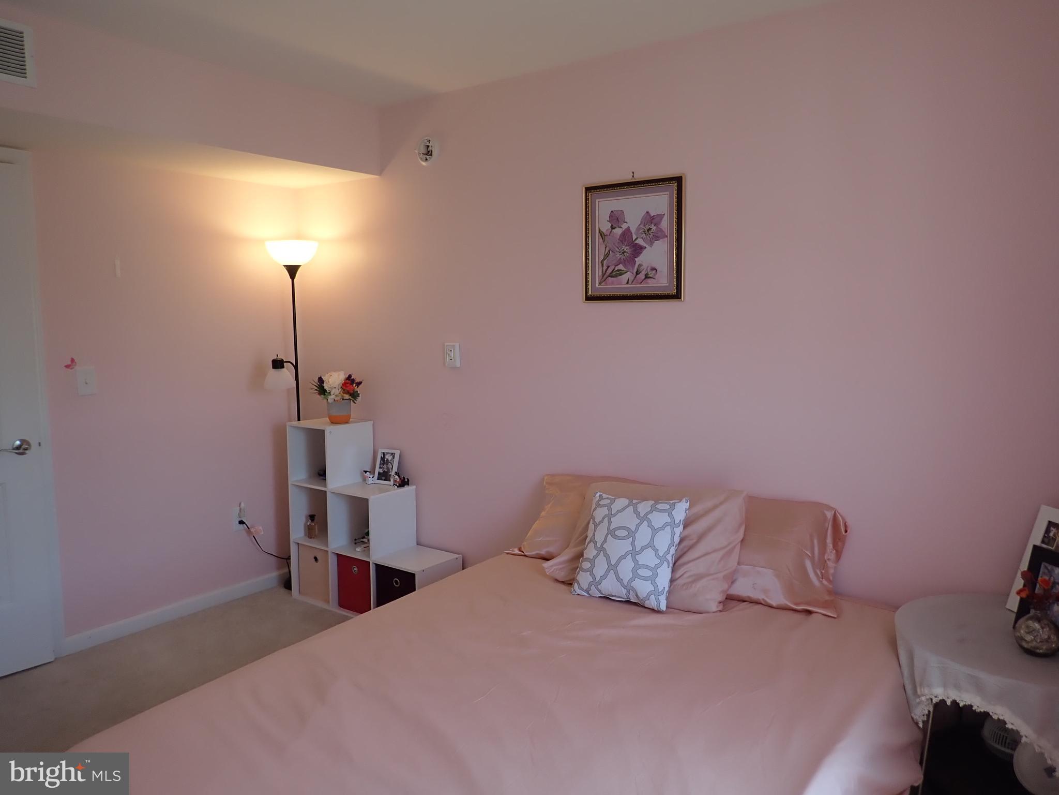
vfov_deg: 54.9
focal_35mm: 25
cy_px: 398
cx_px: 530
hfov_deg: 69.4
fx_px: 765
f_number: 2
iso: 100
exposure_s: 1/80
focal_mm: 4.5
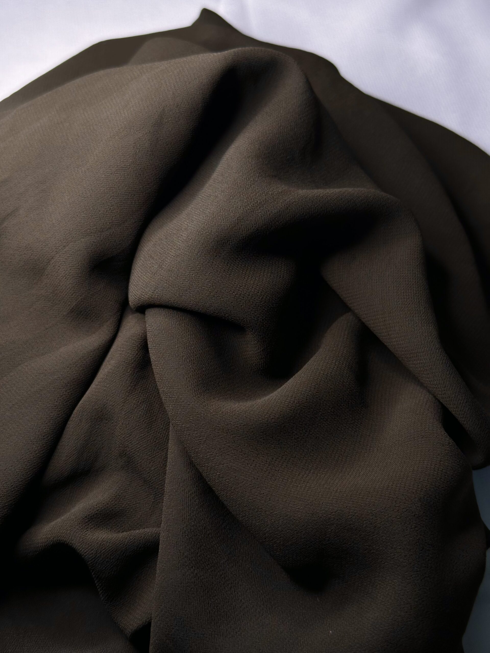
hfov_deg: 30.3
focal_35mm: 48
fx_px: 906
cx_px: 245
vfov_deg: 39.7
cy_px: 326
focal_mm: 6.86
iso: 125
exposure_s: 1/60
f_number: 1.78
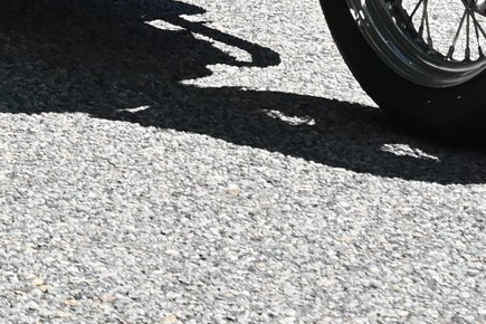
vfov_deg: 5.2
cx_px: 301
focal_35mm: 253
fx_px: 3415
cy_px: -536
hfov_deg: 8.1
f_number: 9
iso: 1250
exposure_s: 1/2000
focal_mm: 44
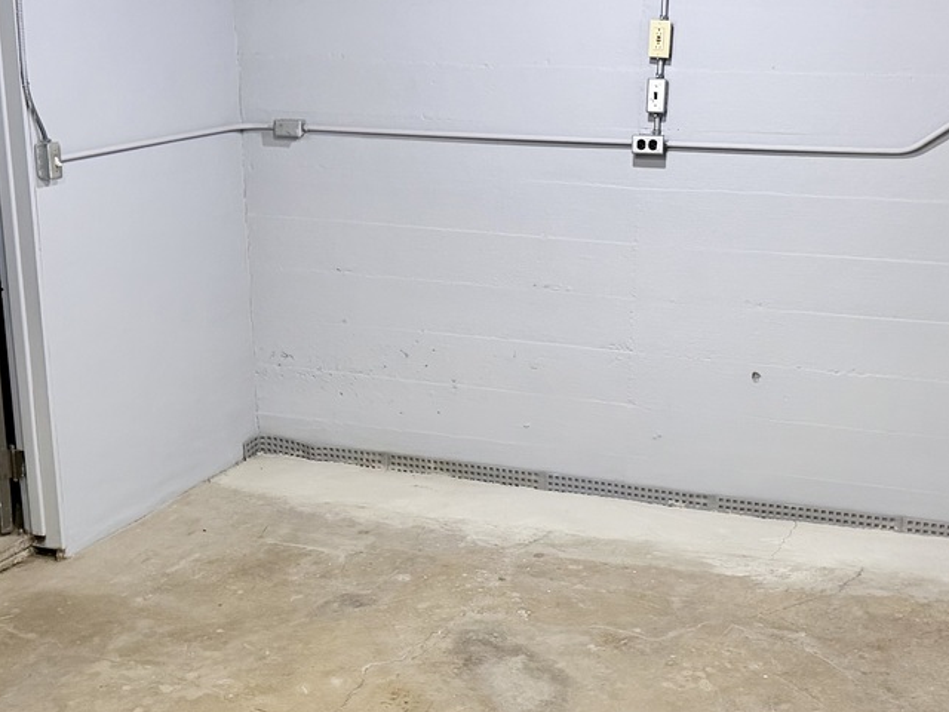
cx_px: 520
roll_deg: -0.5
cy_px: 411
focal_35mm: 54
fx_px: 1480
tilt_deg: -17.1
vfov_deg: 27.0
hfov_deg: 35.5
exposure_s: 1/60
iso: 400
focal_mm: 6.76
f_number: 1.78
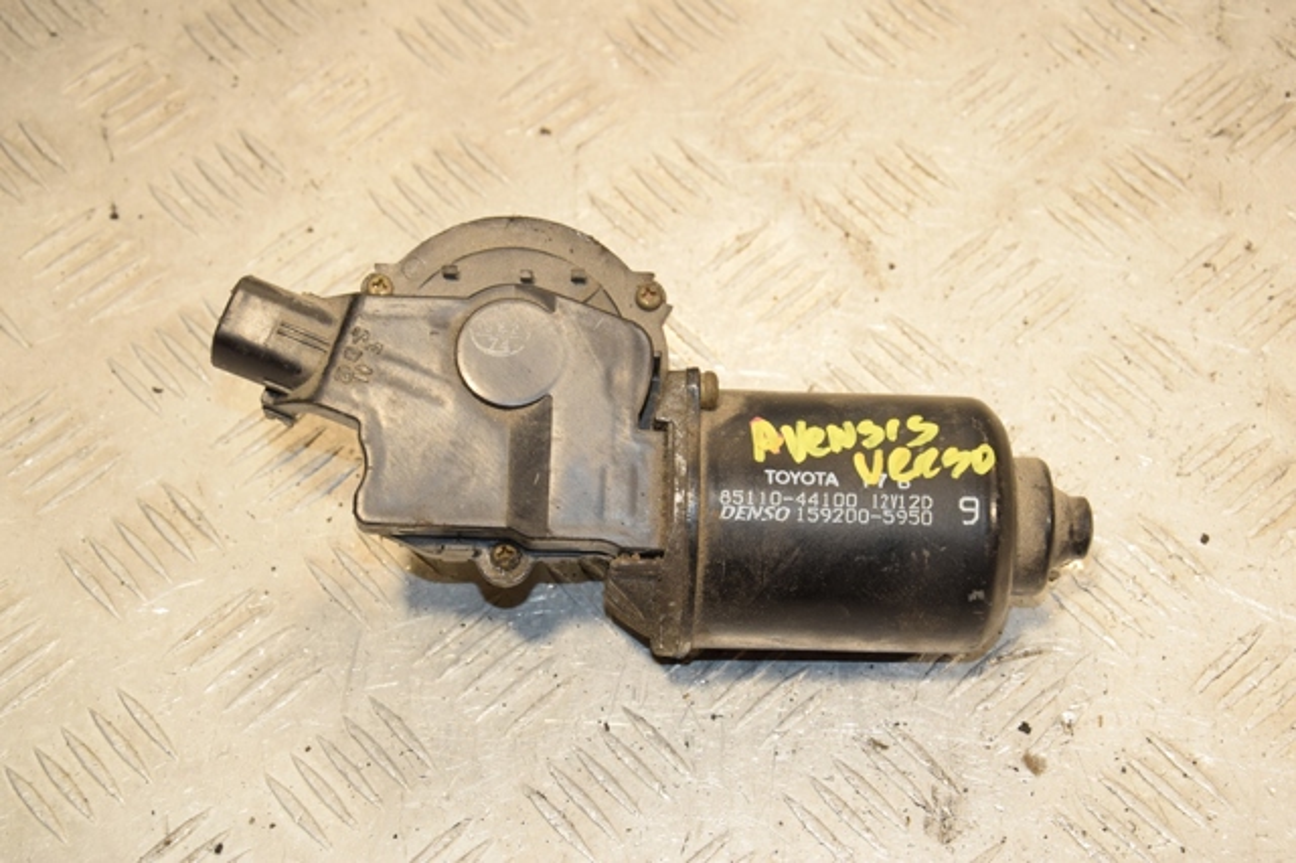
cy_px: 432
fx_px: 2698
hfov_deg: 27.0
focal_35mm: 75
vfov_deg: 18.2
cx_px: 648
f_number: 7.1
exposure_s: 1/200
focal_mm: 50
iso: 800
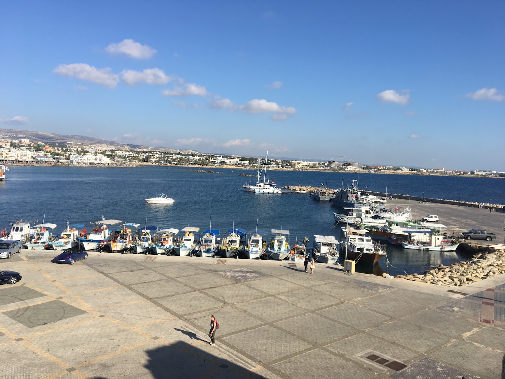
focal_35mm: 29
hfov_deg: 61.7
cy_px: 190
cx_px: 252
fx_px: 423
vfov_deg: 48.2
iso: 25
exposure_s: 1/1923
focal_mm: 4.15
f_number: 2.2
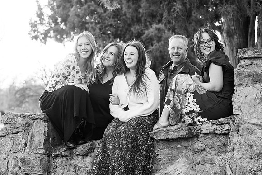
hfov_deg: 23.6
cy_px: 88
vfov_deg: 15.9
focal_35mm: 86
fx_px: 626
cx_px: 131
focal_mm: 86
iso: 2000
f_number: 5
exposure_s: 1/500
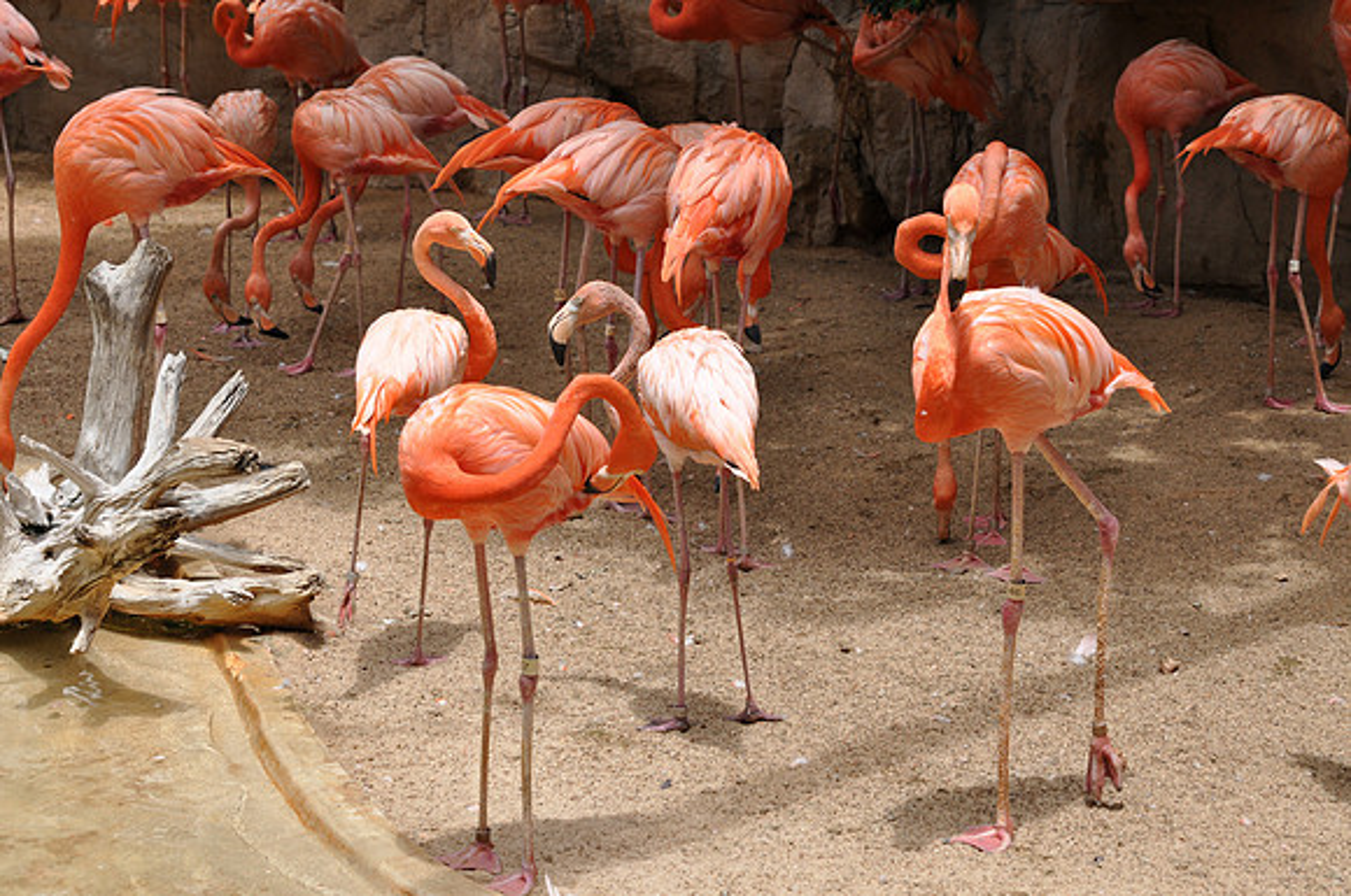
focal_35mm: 105
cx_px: 676
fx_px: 3935
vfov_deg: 13.0
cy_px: 448
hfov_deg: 19.5
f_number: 6.3
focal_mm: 70
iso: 200
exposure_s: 1/640
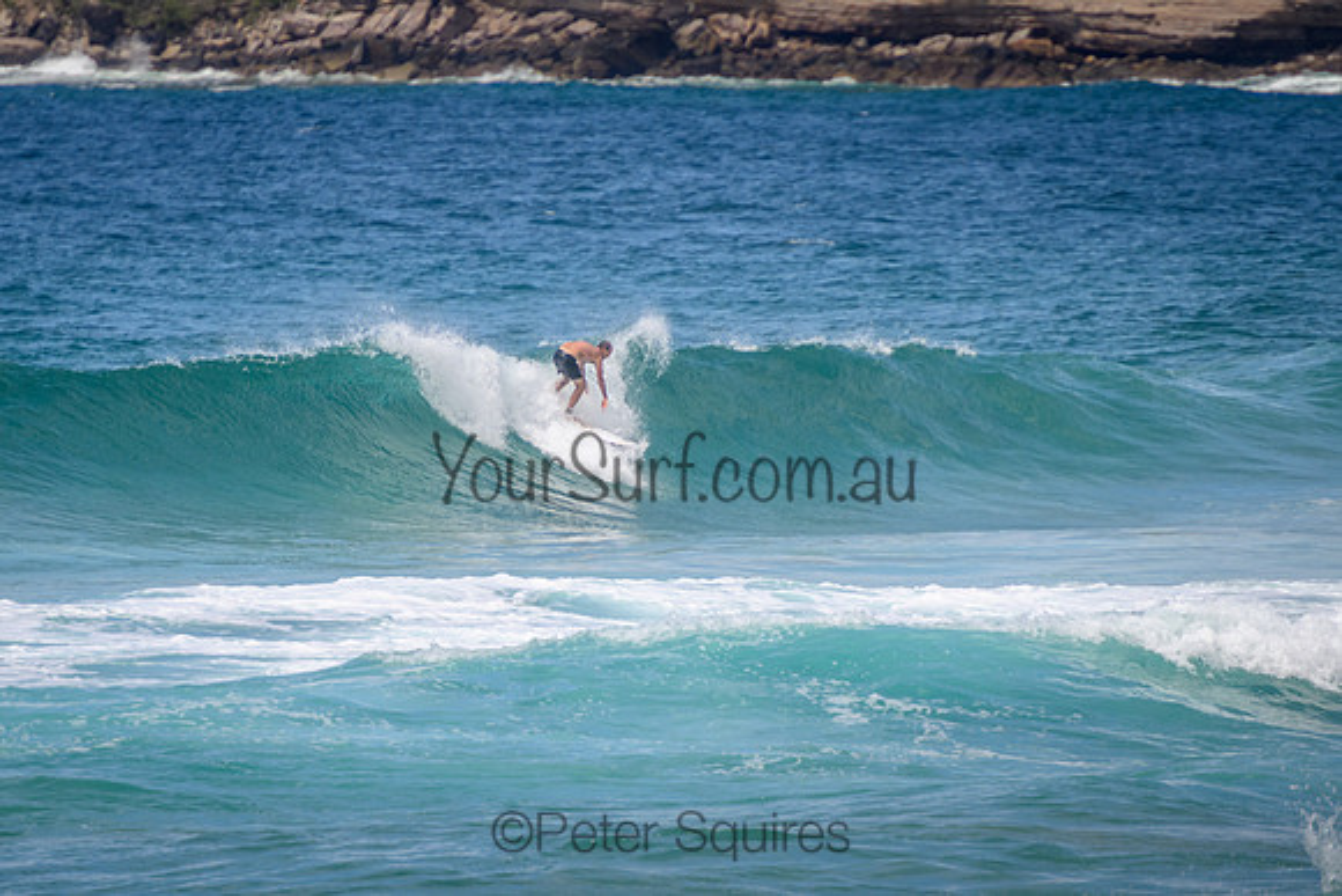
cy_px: 426
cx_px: 566
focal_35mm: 549
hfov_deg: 3.8
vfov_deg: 2.5
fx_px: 20482
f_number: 5.6
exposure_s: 1/2000
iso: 320
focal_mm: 400
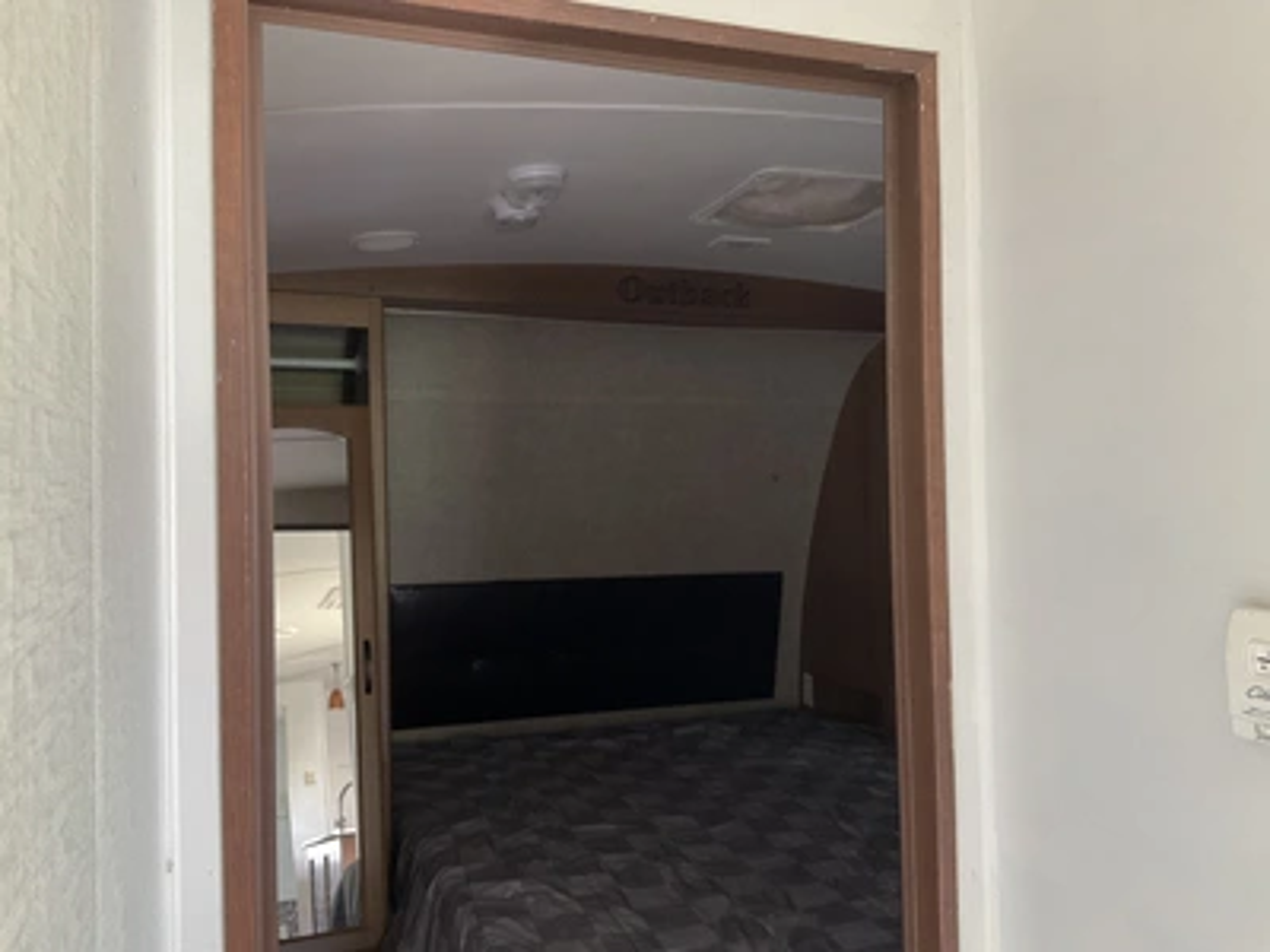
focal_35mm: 29
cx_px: 635
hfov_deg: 61.7
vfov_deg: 48.2
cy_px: 476
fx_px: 1064
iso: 125
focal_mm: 3
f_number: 1.8
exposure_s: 1/60
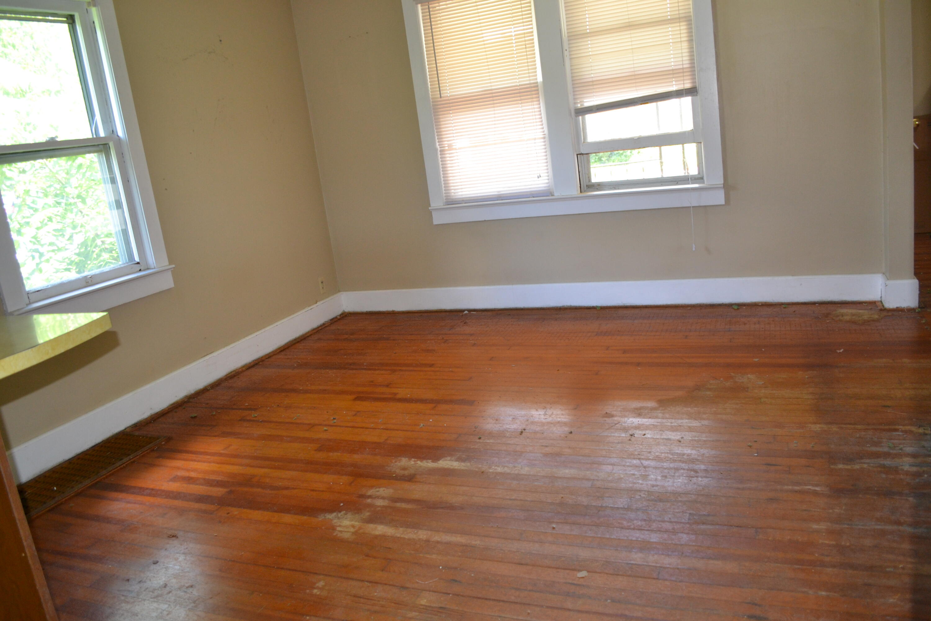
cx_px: 466
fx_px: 698
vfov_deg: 47.9
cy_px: 310
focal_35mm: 27
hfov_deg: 67.4
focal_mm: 18
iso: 640
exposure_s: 1/60
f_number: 3.5
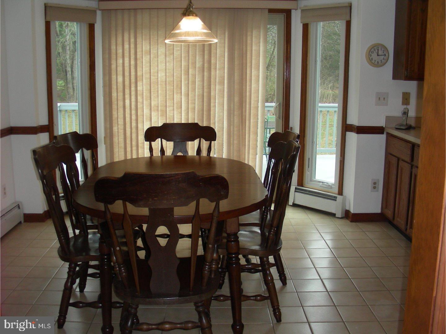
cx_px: 223
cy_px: 167
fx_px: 490
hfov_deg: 49.0
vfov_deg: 37.7
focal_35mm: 38
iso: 53
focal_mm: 6.3
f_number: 3.5
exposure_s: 1/30
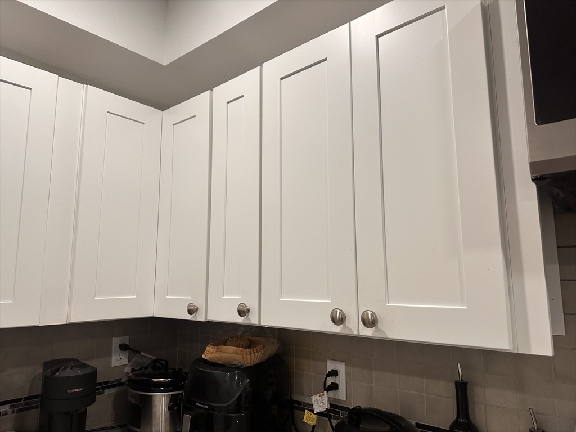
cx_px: 288
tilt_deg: +7.8
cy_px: 216
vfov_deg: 56.8
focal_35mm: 24
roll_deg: +0.0
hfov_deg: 71.6
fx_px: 399
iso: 160
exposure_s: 1/120
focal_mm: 6.86
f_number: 1.78
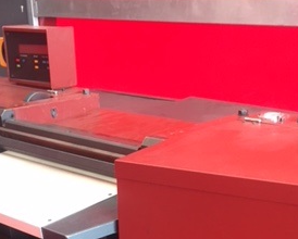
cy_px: 309
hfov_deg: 28.7
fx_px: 583
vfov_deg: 21.1
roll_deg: +1.4
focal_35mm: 66
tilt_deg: -28.2
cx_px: 137
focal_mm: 4.15
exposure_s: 1/33
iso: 64
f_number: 2.2
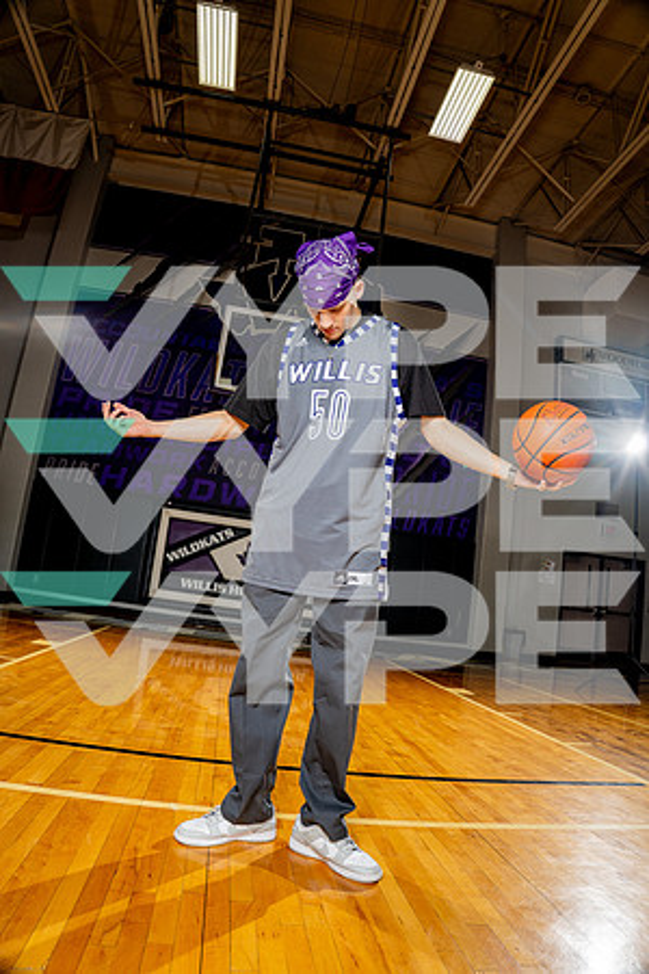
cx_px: 324
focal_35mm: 21
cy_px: 487
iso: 320
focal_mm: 21
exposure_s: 1/250
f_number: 5.6
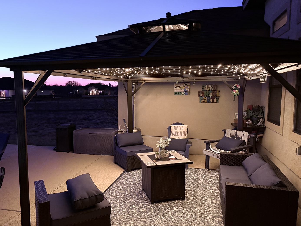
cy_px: 114
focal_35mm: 27
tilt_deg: -6.0
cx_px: 146
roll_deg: +0.0
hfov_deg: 65.3
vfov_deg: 51.3
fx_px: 235
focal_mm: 5.96
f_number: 1.6
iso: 800
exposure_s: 1/24
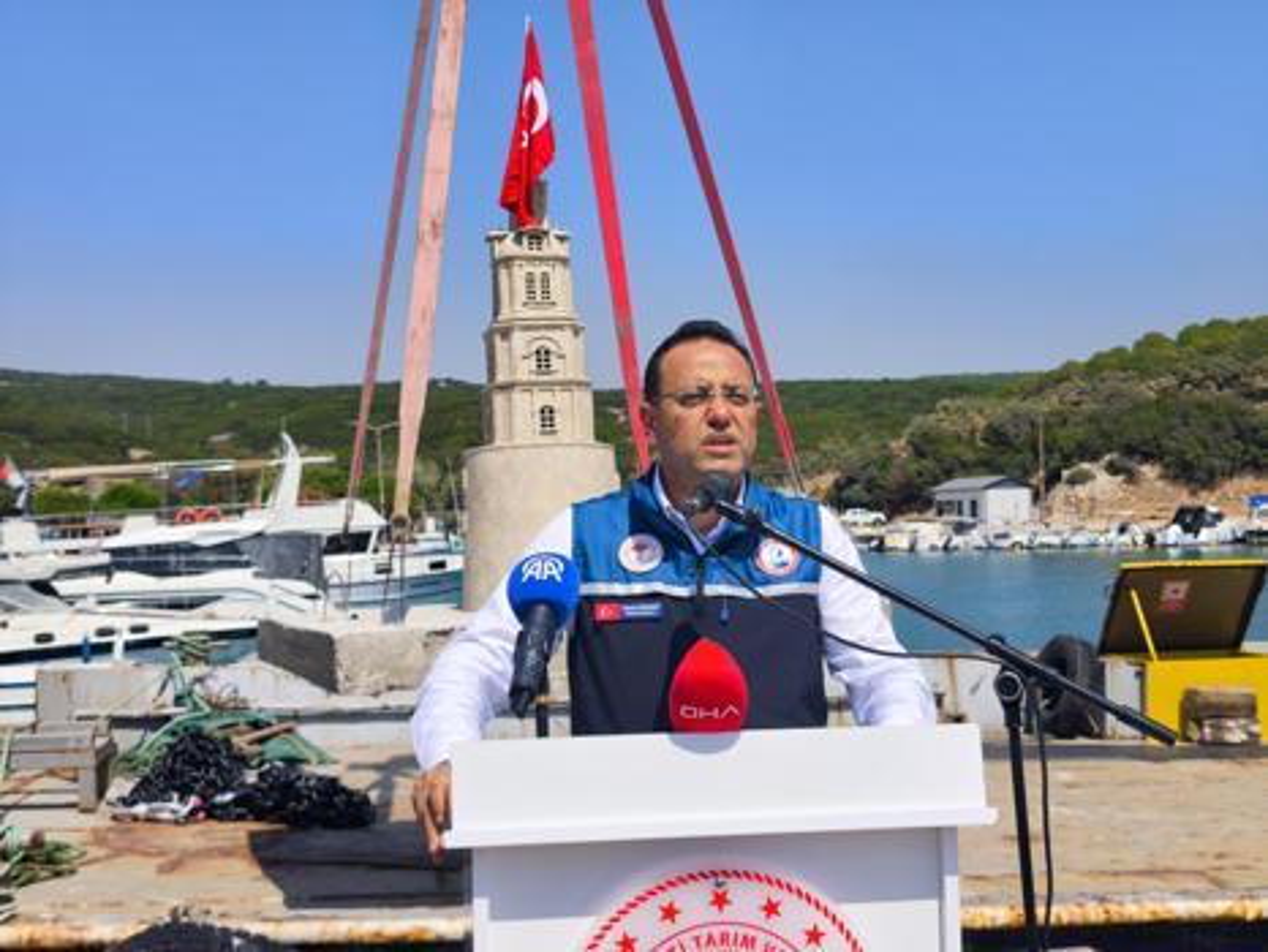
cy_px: 476
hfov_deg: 41.2
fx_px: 1686
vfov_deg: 31.5
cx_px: 634
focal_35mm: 46
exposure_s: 1/5327
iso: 50
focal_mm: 6.57
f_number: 1.6
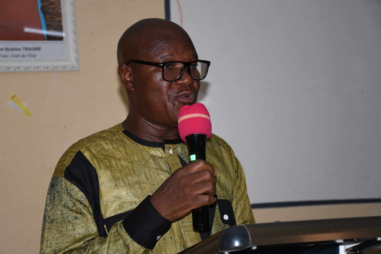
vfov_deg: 15.7
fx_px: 921
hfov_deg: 23.4
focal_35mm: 87
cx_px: 184
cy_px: 130
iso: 100
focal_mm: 56
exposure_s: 1/60
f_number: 4.8
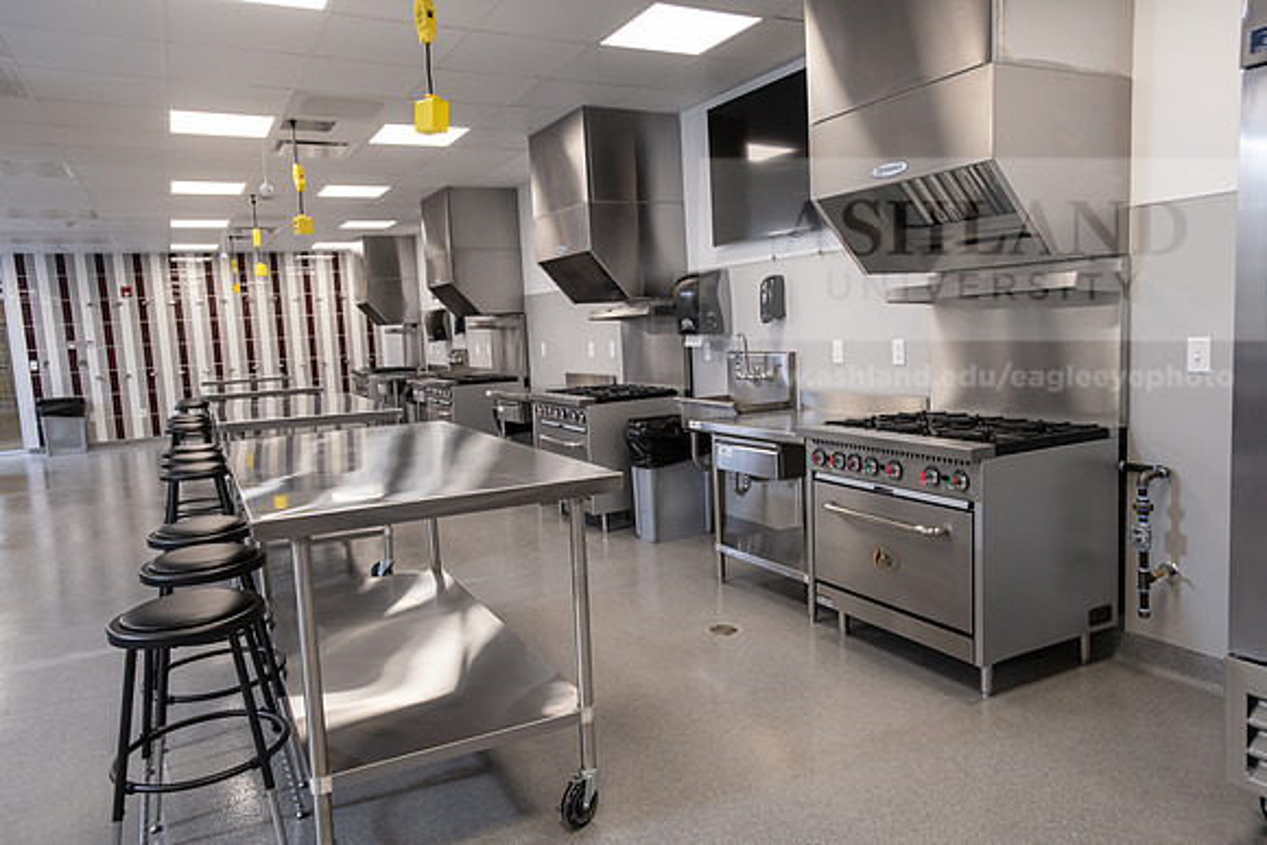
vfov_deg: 51.3
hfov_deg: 71.5
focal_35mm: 25
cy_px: 422
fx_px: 880
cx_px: 634
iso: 1250
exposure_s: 1/160
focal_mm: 25
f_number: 5.6
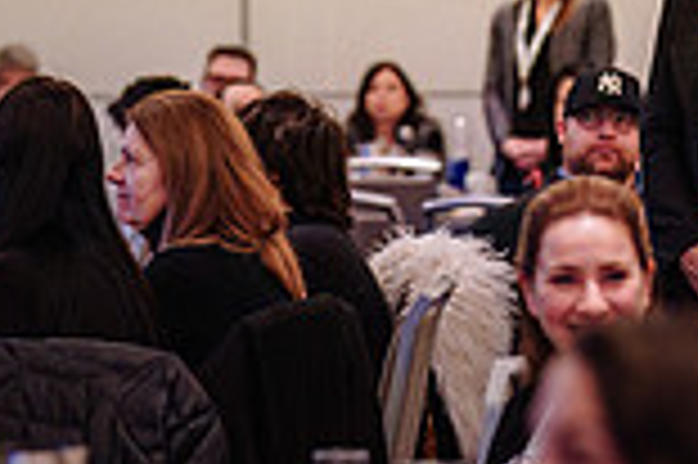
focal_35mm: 210
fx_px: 4067
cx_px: 514
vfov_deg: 6.5
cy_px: 263
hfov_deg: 9.8
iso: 2500
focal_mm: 50
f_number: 1.4
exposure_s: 1/500
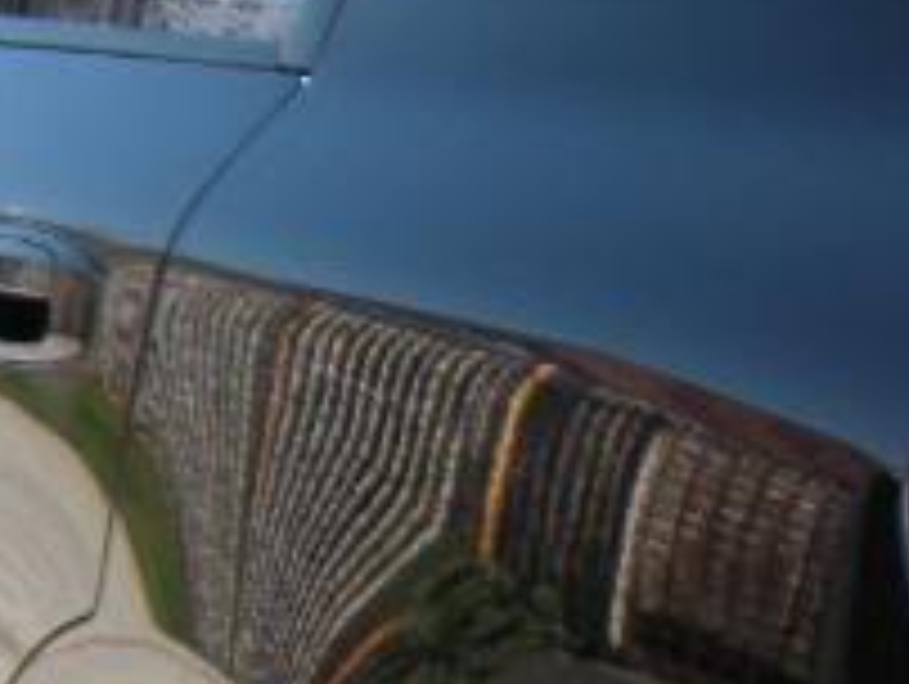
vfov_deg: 8.3
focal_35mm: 177
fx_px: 4653
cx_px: 1354
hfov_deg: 10.8
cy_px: 868
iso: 64
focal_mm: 5.9
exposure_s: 1/172
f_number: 3.8
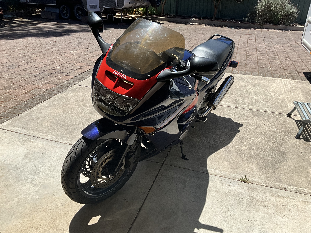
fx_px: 261
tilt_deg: -27.9
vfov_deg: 48.2
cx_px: 156
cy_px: 116
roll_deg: -0.3
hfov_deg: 61.7
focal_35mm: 29
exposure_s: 1/1786
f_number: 1.8
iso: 25
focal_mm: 3
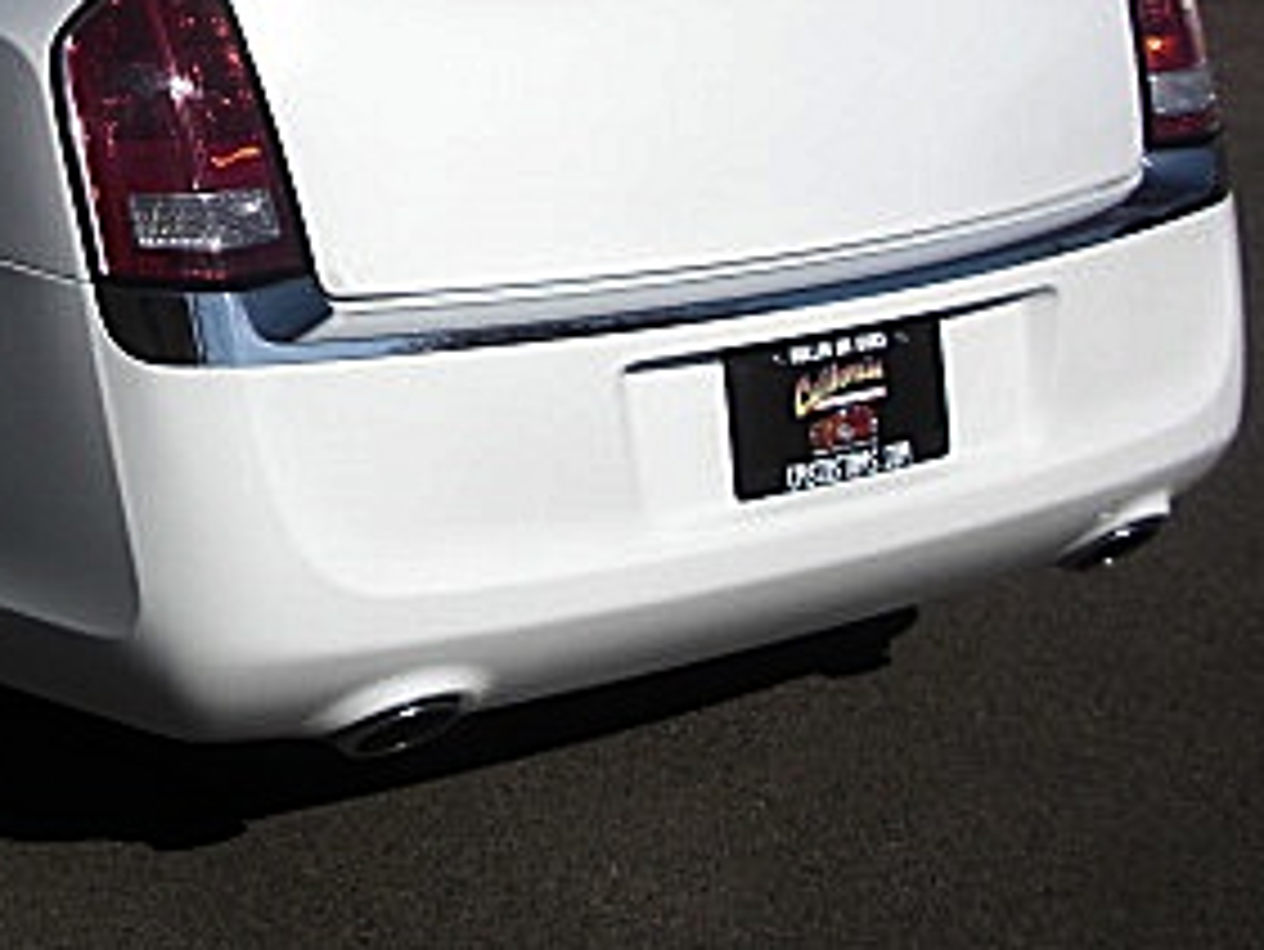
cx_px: 13
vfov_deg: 17.7
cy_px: 63
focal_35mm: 82
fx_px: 2996
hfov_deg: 22.9
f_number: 7.9
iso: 50
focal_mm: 6.3
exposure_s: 1/250
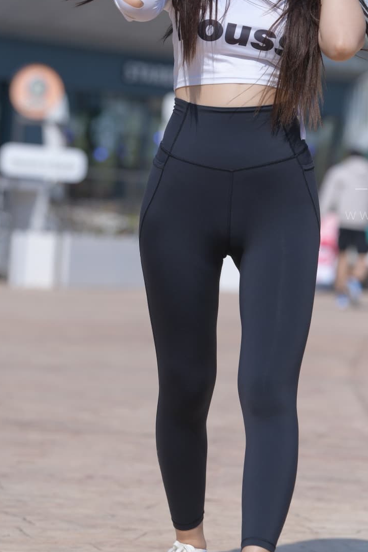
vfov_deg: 9.9
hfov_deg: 6.6
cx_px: 233
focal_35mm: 207
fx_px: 3173
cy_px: 175
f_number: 4
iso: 110
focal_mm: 125
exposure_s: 1/2000
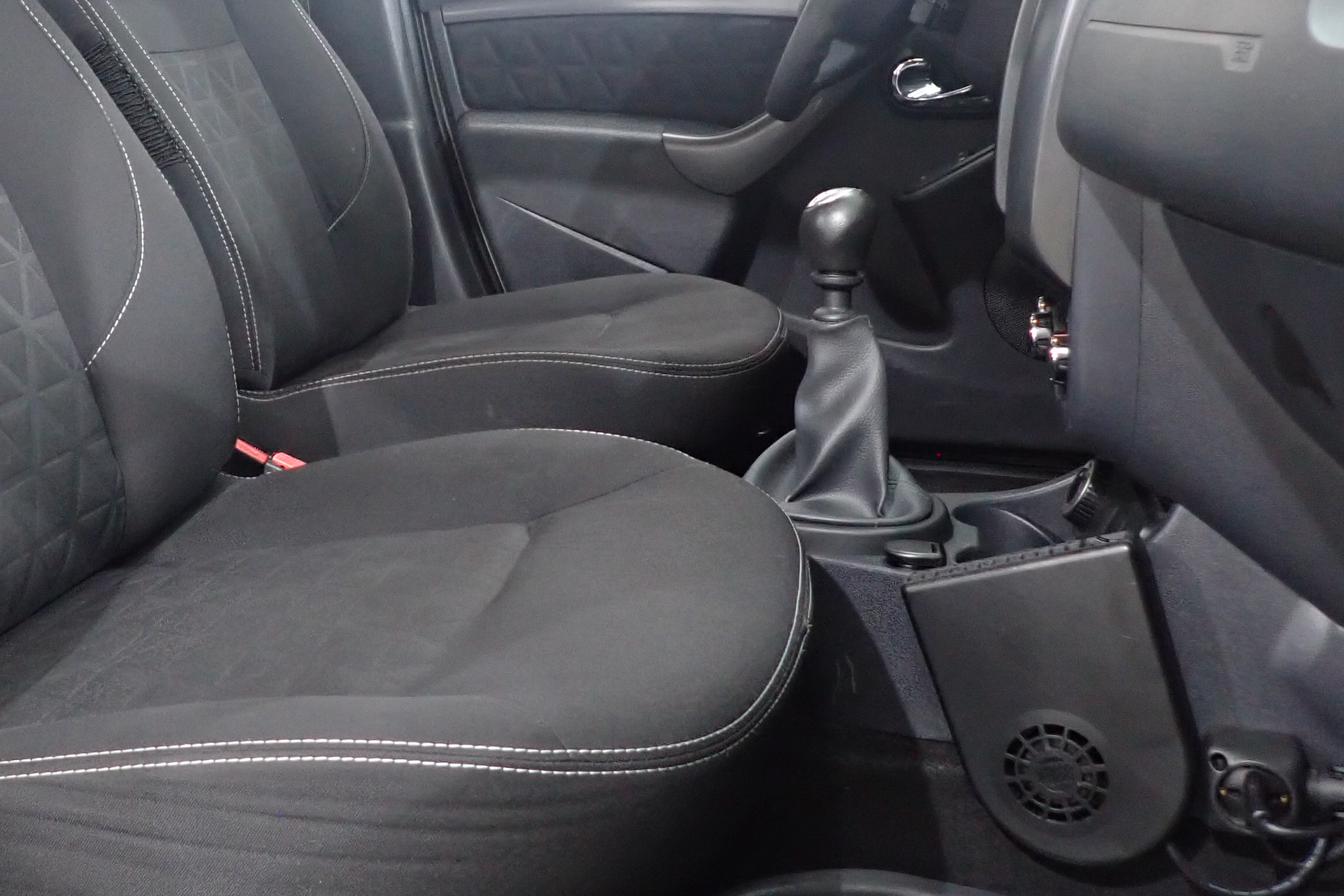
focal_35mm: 45
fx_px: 1680
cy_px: 227
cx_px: 400
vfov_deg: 29.4
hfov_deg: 42.7
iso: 500
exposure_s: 1/30
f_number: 2
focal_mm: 4.5
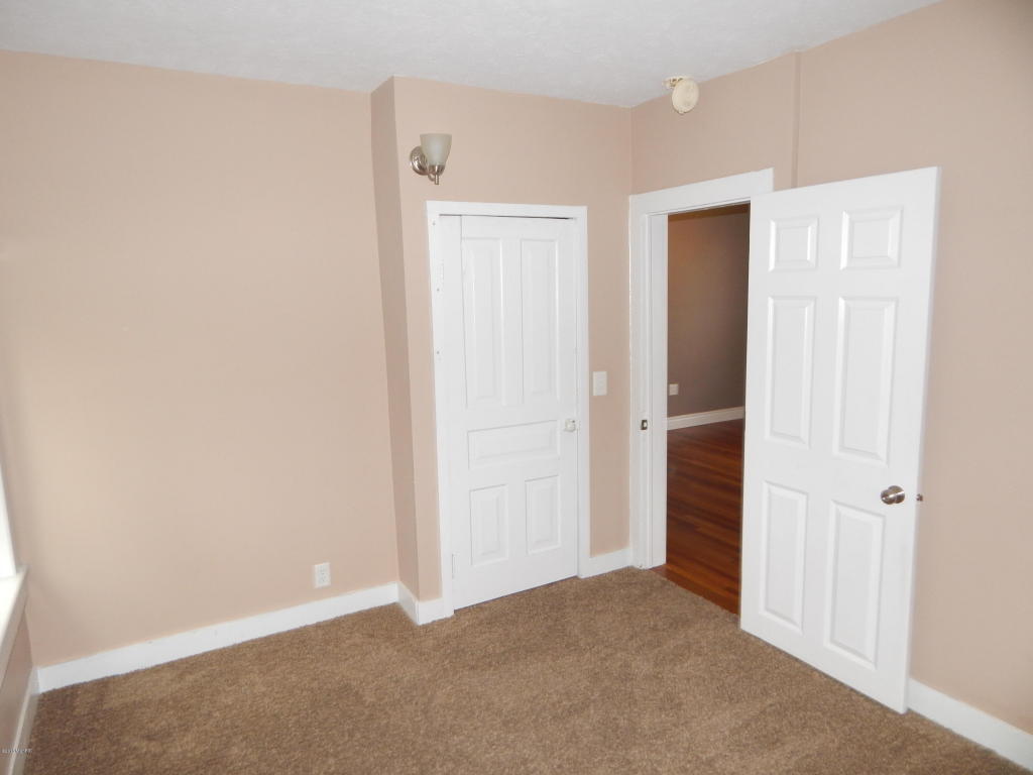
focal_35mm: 22
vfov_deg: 61.1
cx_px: 516
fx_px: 657
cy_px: 388
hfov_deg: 76.4
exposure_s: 1/30
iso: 200
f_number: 3
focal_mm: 4
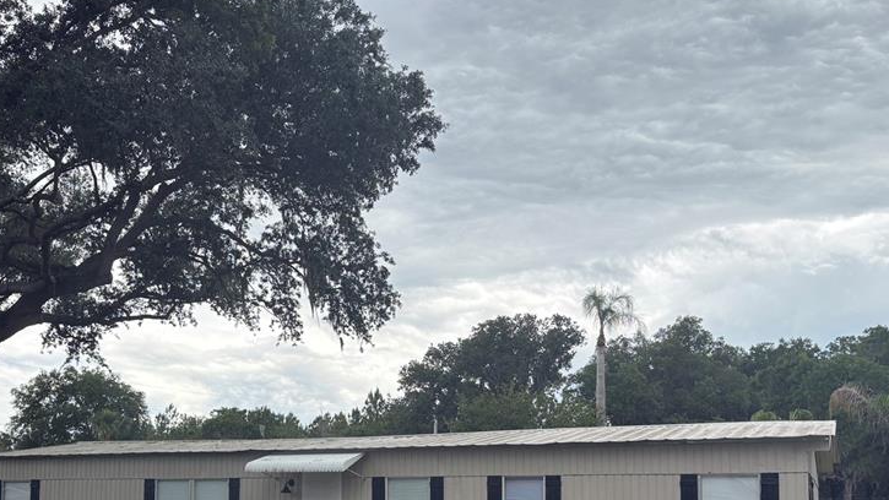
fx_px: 943
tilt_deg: +4.6
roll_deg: -0.4
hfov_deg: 50.2
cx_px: 359
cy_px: 462
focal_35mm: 40
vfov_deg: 28.4
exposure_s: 1/1901
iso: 50
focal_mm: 5.96
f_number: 1.6
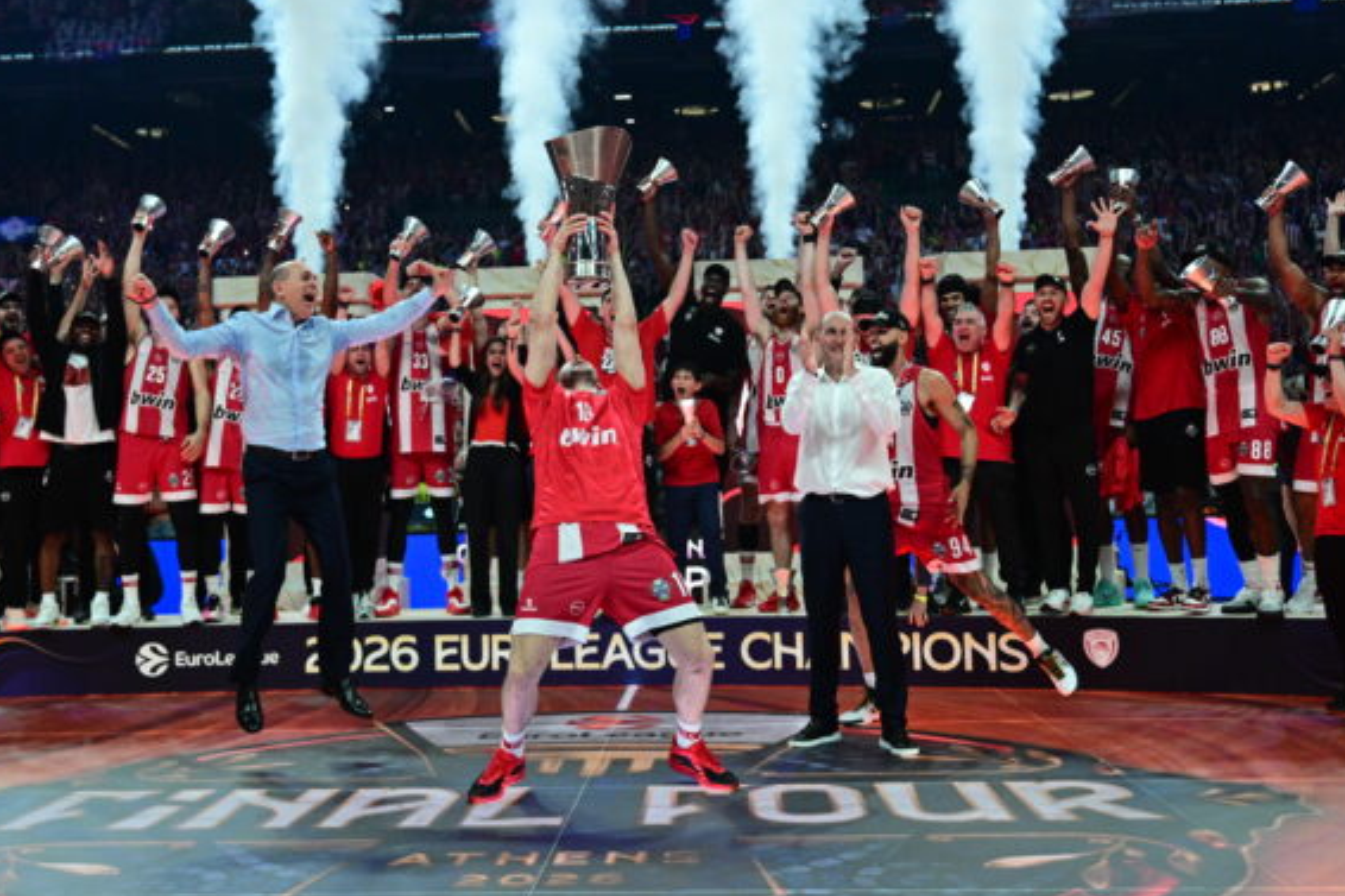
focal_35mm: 39
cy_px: 343
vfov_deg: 34.1
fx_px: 1453
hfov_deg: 49.6
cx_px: 615
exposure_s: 1/800
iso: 2500
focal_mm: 21.5
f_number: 2.8
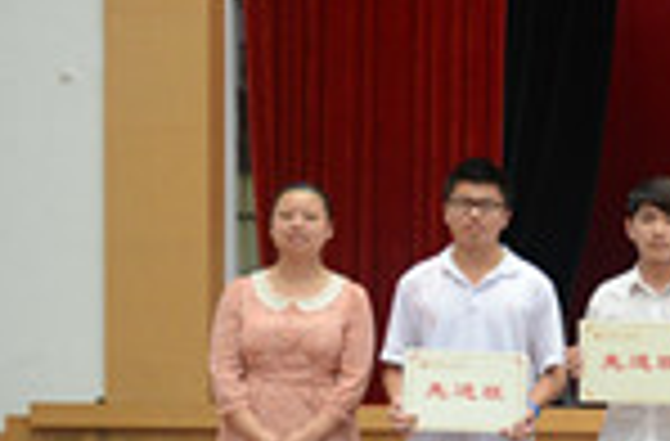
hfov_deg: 16.7
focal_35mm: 111
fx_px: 2057
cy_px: 432
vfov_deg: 12.1
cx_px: 1034
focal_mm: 22
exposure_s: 1/80
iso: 800
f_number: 4
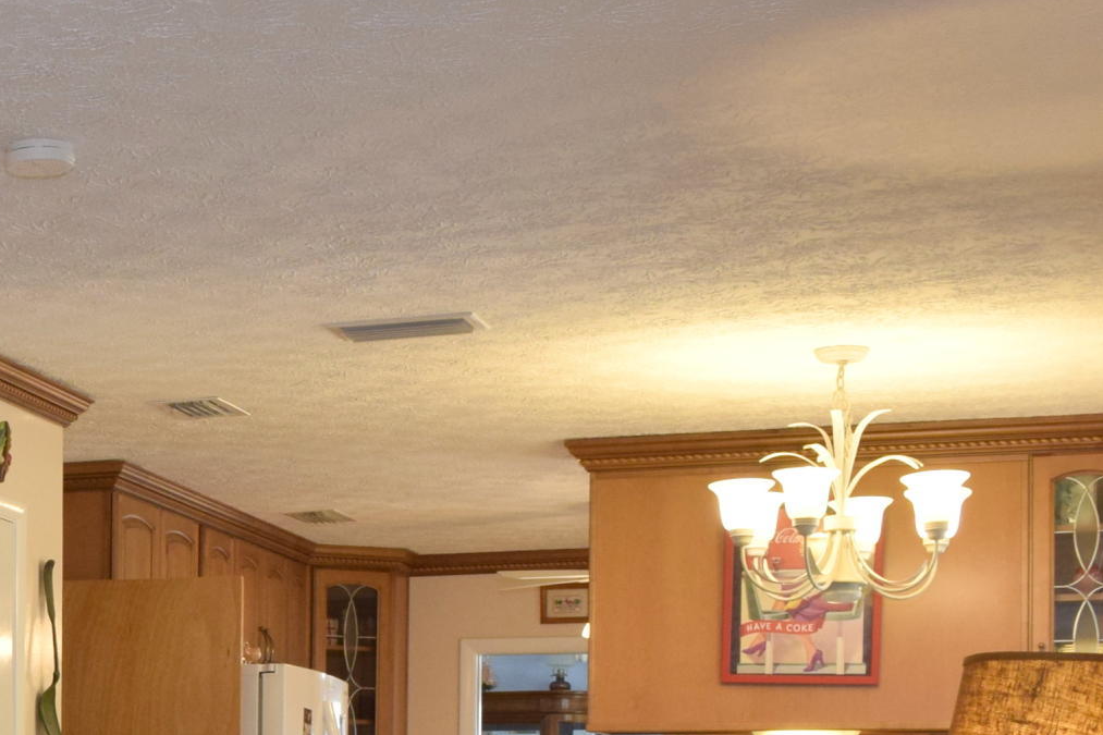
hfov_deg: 22.4
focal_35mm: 80
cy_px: 903
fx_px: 2451
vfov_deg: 16.3
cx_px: -370
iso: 800
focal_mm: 18
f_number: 5.6
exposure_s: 1/125
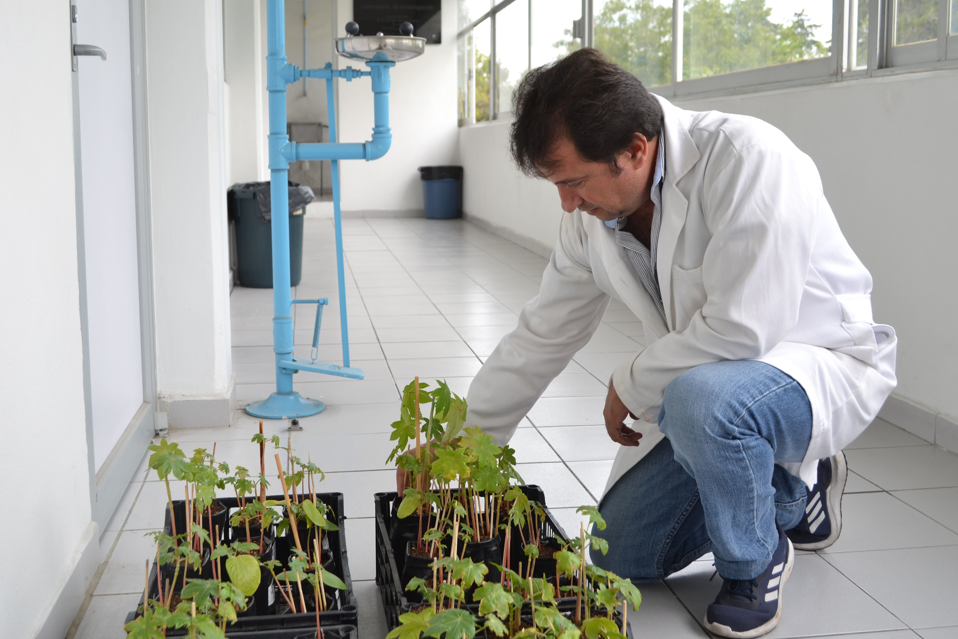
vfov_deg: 40.0
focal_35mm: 33
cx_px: 479
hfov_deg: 57.2
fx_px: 878
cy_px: 320
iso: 100
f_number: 5.6
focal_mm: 22
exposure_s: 1/60
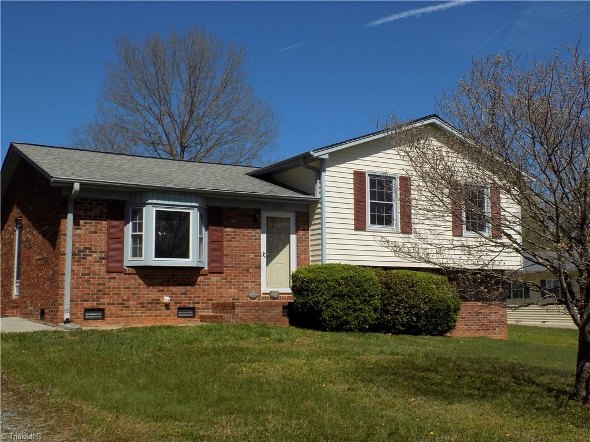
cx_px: 295
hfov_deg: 45.8
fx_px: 699
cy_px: 221
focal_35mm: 41
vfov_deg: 35.1
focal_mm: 7.3
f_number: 3.6
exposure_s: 1/1250
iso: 80
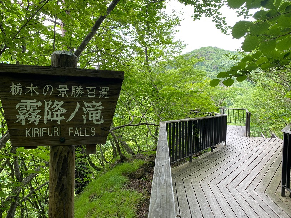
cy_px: 109
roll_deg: -1.2
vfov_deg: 53.1
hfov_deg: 67.3
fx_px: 219
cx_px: 146
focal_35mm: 26
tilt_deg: -1.0
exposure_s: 1/135
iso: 32
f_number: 1.8
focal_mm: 4.25
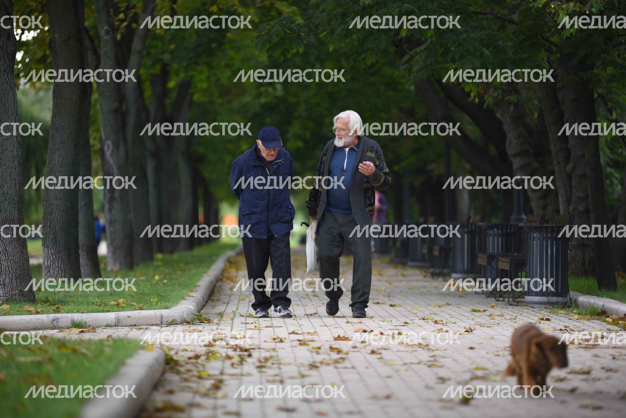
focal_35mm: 200
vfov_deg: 6.9
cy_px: 209
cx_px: 313
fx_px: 3479
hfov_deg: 10.3
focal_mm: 200
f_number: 3.2
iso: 400
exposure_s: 1/320
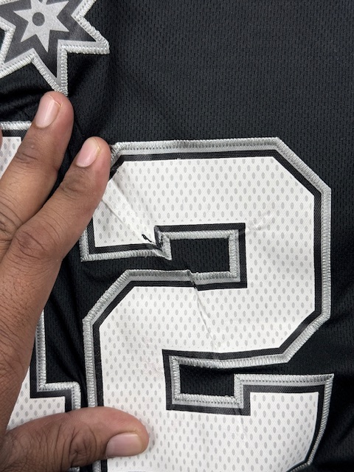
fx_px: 654
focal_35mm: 48
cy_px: 236
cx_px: 177
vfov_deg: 39.7
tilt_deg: -67.7
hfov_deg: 30.3
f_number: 1.78
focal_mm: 6.76
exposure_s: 1/147
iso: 50
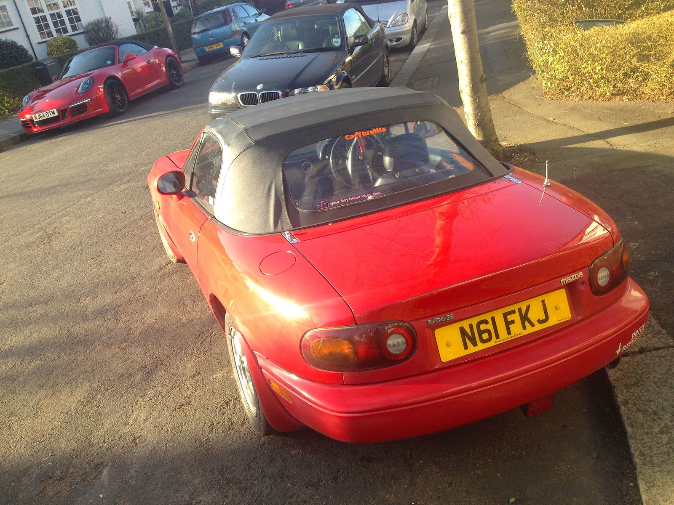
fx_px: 681
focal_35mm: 35
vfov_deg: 40.7
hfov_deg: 52.6
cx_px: 337
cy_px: 252
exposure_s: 1/253
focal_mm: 4.28
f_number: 2.4
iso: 50
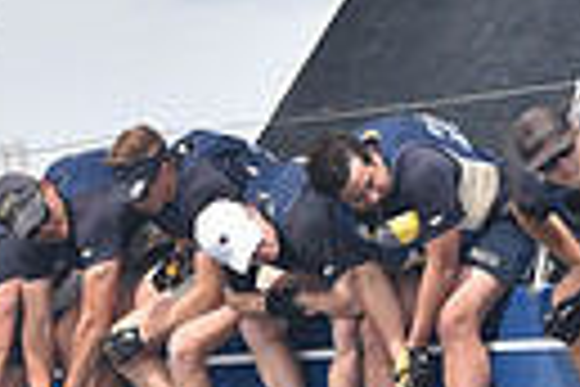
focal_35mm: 460
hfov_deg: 4.5
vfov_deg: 3.0
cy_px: 389
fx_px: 7411
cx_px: 265
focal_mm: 102
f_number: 4.5
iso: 320
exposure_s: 1/800
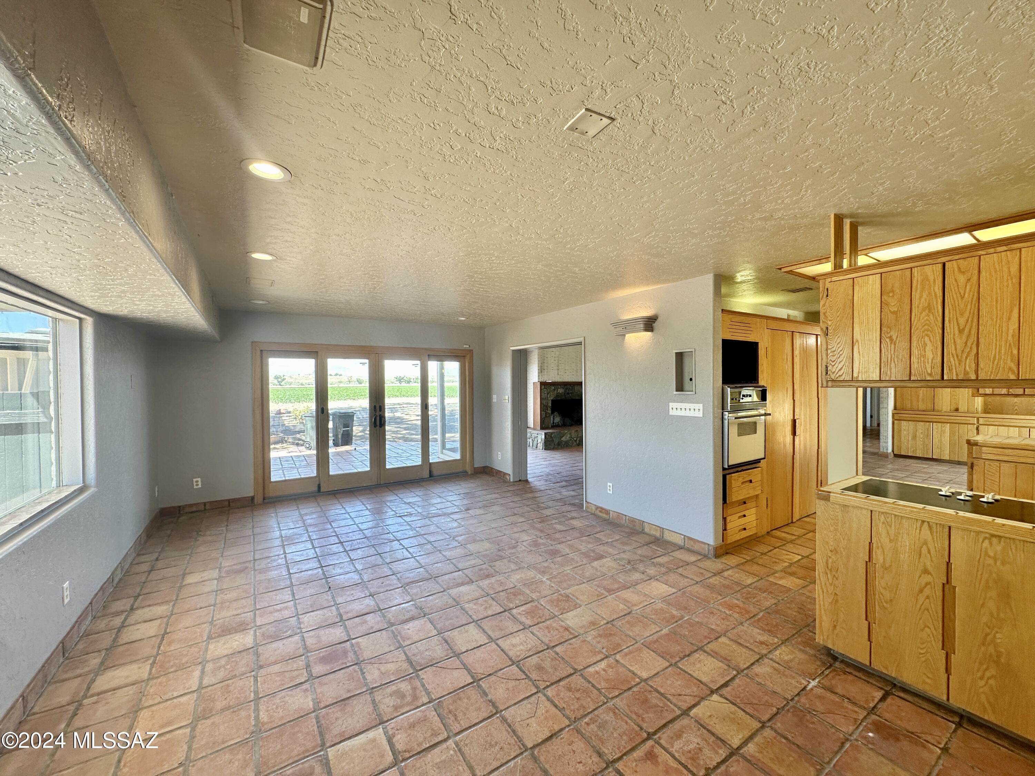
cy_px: 388
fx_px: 419
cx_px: 518
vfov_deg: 85.7
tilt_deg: +0.1
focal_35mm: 14
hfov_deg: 102.1
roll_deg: +0.9
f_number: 2.2
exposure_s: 1/120
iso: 64
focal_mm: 2.22
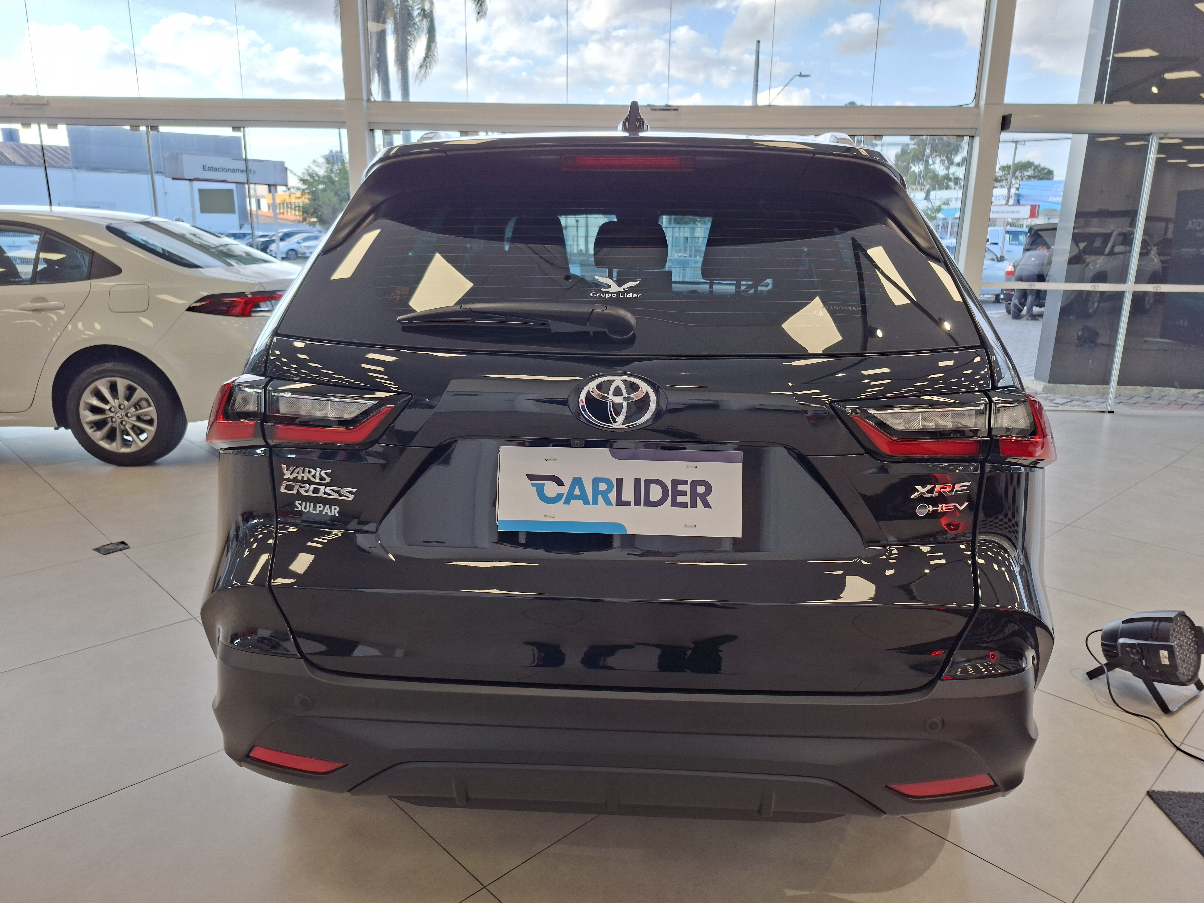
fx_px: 800
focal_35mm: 23
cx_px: 602
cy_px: 452
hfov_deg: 73.9
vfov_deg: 58.9
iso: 64
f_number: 1.8
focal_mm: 5.54
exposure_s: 1/120
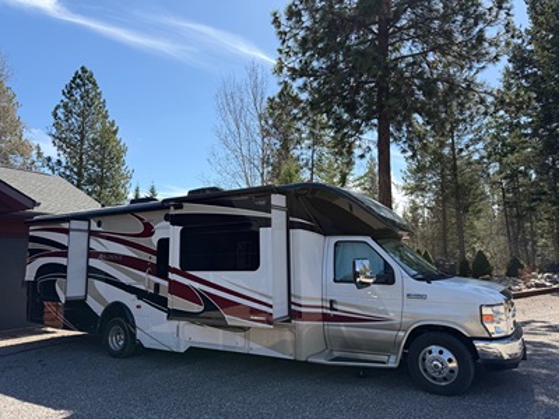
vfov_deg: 56.8
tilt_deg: +7.8
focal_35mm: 24
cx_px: 280
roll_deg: +0.8
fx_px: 388
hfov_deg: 71.6
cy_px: 210
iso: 80
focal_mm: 6.76
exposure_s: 1/3145
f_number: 1.78
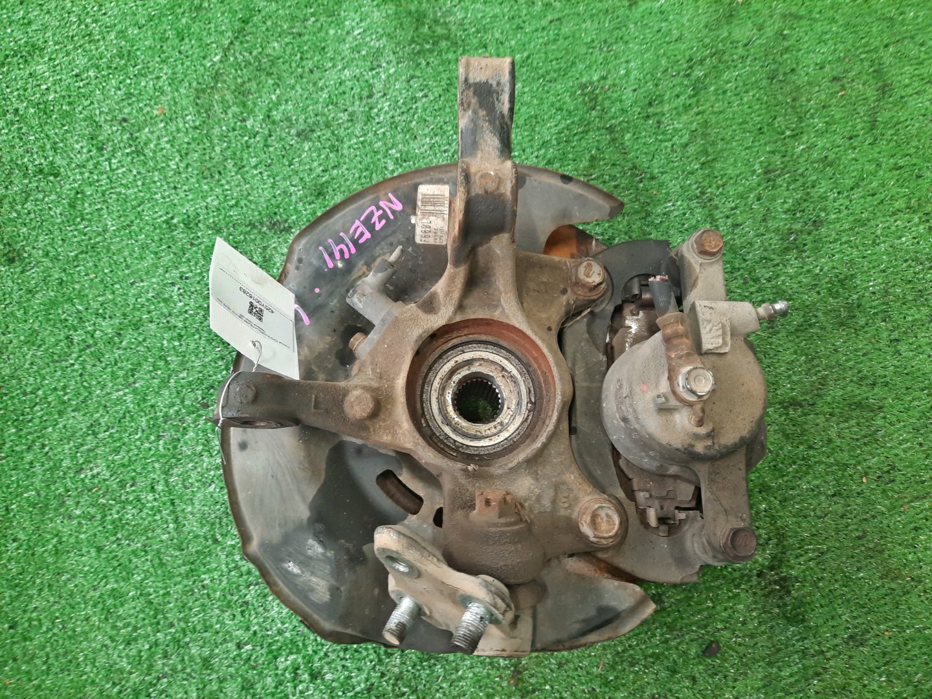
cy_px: 350
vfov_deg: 54.9
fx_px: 673
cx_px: 466
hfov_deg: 69.4
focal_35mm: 25
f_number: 2
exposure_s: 1/50
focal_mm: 4.6
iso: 238
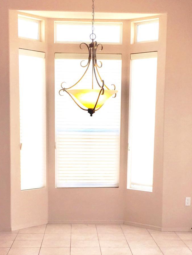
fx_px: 473
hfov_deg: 22.9
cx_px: 95
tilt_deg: -8.2
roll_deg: -0.1
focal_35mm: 64
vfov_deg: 29.7
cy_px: 198
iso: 25
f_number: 2.2
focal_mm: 4.15
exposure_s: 1/120
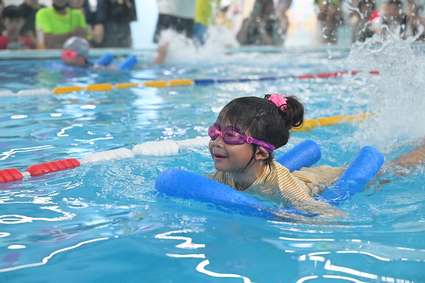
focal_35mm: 70
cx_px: 212
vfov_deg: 19.4
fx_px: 826
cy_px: 142
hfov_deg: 28.9
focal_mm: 70
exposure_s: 1/160
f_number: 4
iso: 3200
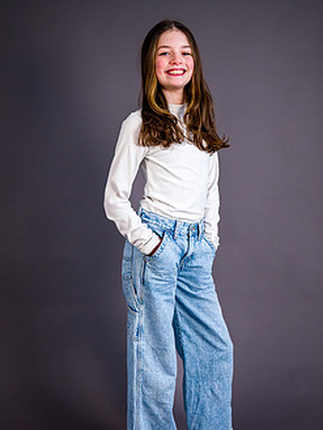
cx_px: 182
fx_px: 783
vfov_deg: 30.7
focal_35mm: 63
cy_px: 250
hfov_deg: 23.3
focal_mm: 48
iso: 1000
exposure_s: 1/200
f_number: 3.5
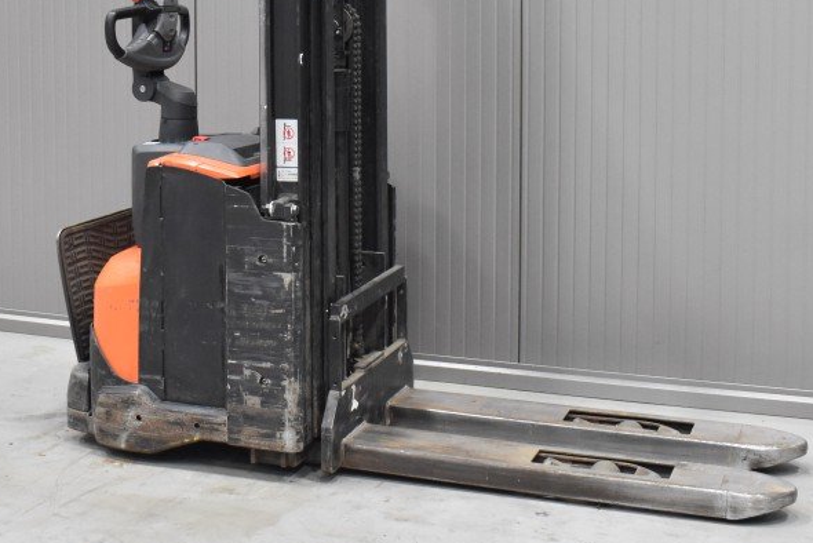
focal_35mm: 64
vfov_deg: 20.9
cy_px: 79
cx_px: 321
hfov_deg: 31.3
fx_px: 1446
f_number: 4.5
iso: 1600
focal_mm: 21
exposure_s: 1/40
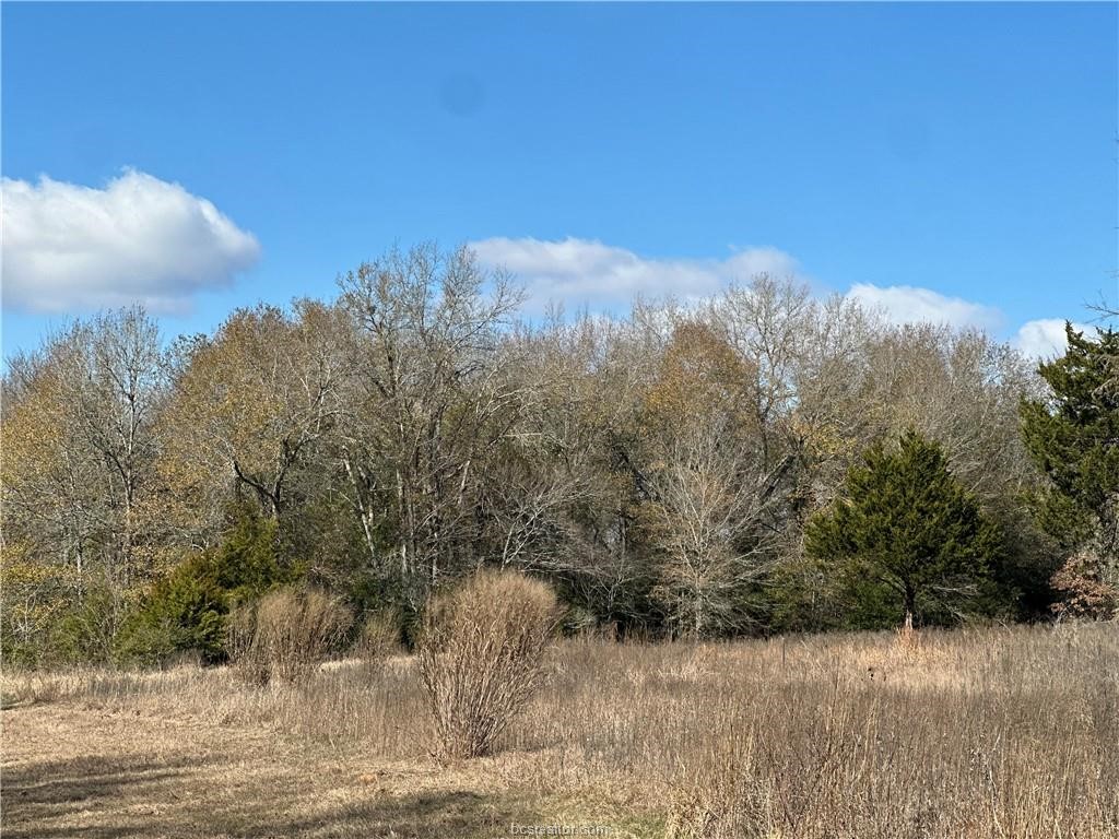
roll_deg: +0.2
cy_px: 420
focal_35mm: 77
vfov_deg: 19.1
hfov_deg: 25.3
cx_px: 560
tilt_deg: +5.8
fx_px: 2489
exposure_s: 1/758
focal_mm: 9
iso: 32
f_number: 2.8
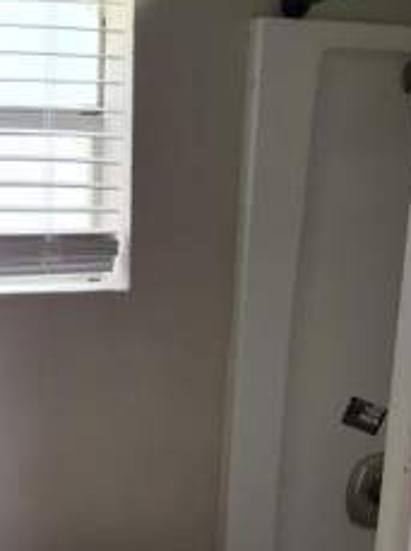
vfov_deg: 26.7
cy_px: 513
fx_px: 1111
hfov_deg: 20.4
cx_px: 19
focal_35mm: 70
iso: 100
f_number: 1.8
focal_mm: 4.69
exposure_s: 1/100
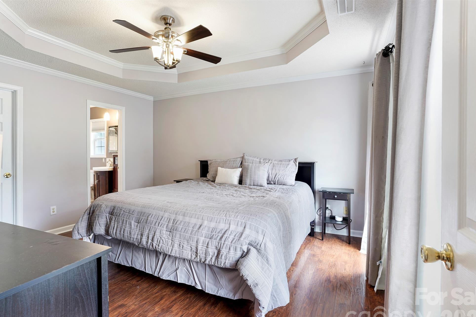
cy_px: 168
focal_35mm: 17
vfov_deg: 70.4
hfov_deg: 93.3
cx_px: 241
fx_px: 225
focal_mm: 16
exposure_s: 1.3
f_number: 8
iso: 125
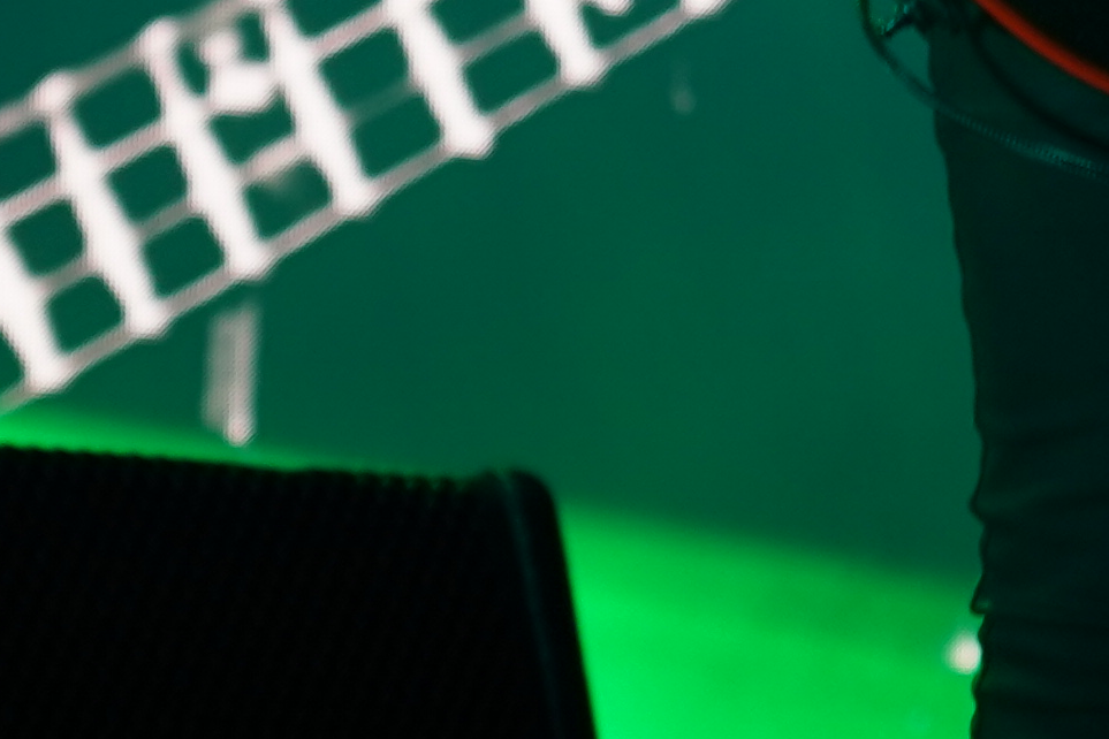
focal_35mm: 430
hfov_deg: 4.8
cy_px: -635
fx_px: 13245
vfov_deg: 3.2
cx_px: 1595
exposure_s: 1/80
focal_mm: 69
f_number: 4
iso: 250
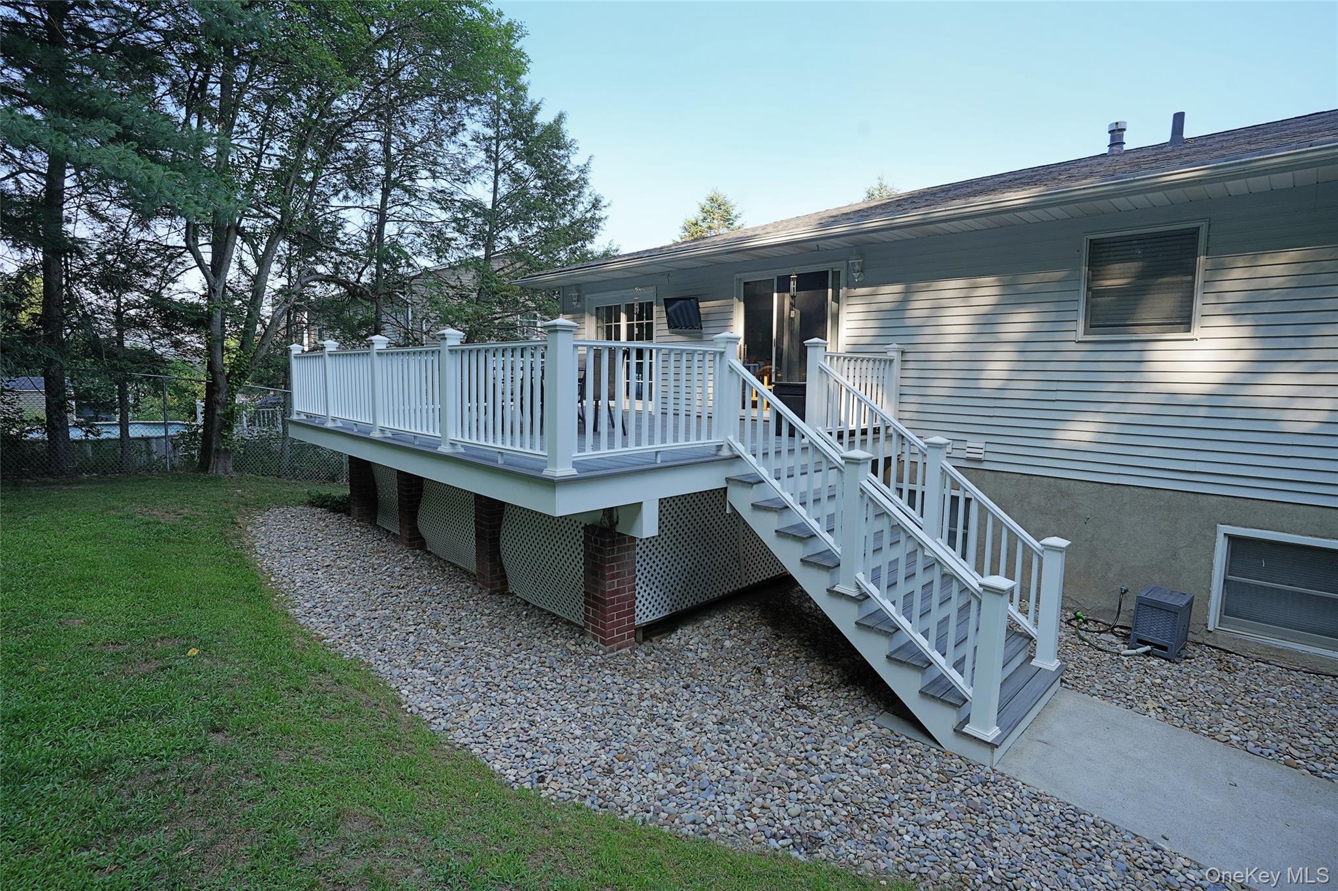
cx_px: 669
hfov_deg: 93.3
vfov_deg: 70.4
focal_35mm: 17
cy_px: 446
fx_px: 632
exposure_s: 1/50
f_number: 8
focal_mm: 17
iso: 100
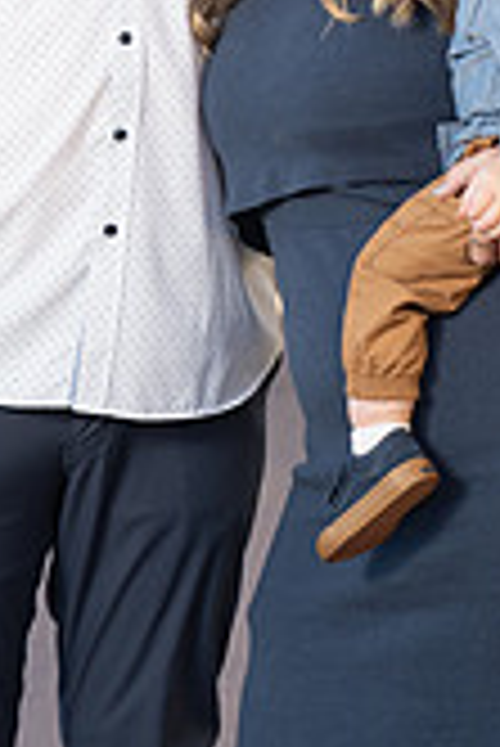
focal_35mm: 157
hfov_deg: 8.8
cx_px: 266
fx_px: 3264
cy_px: -112
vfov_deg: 12.8
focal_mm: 58
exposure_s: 1/200
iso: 160
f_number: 4
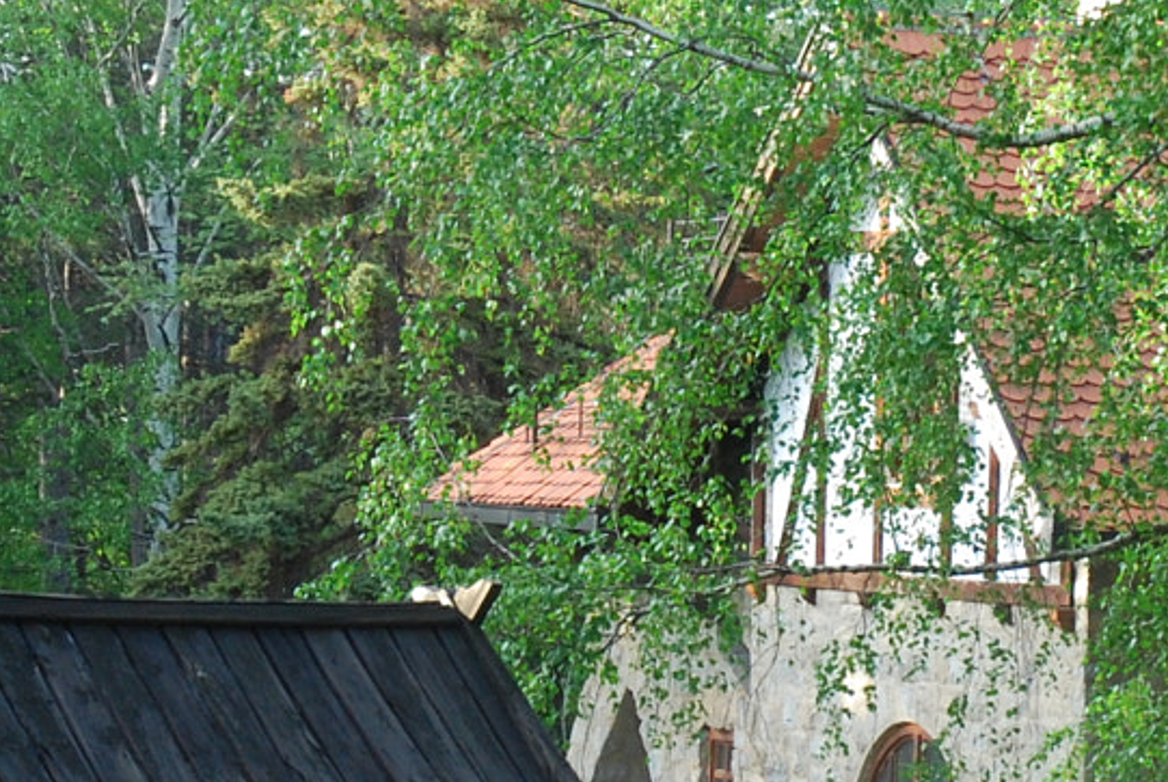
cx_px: 853
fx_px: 6268
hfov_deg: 10.6
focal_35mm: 193
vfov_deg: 7.1
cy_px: 625
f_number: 5.6
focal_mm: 34
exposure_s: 1/125
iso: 320
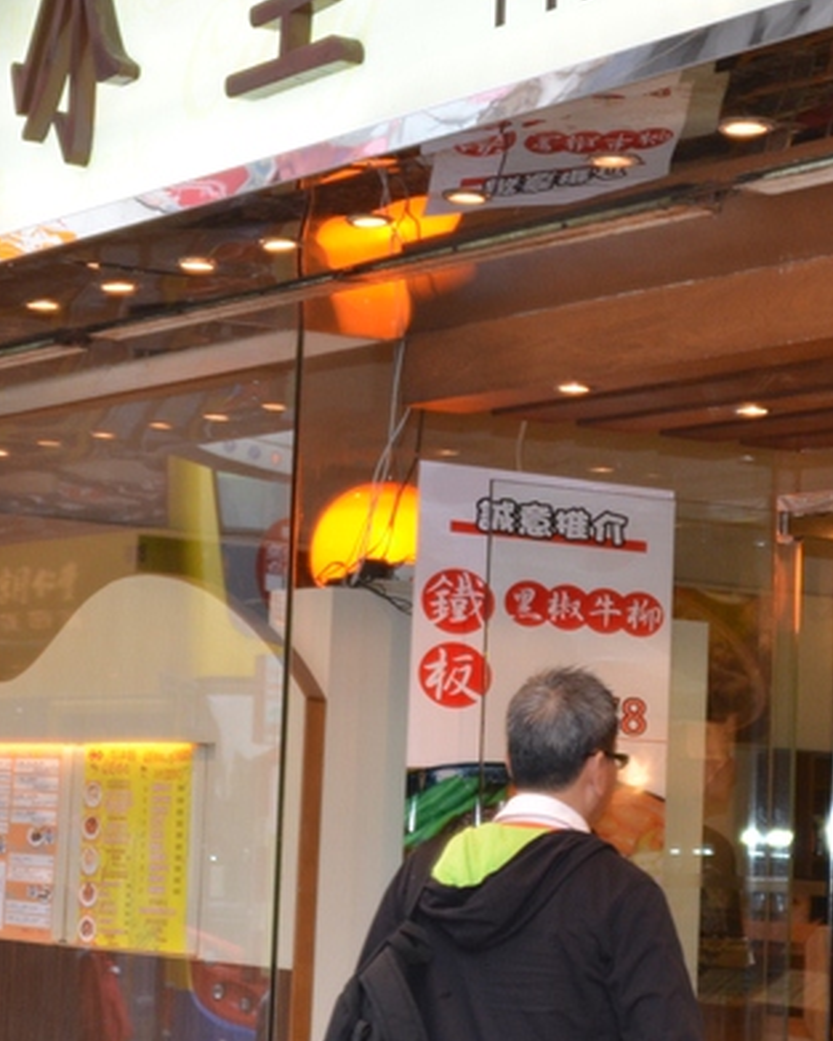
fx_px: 3173
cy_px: 346
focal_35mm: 103
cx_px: 266
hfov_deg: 14.9
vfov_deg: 18.6
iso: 400
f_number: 3.5
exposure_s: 1/60
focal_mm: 28
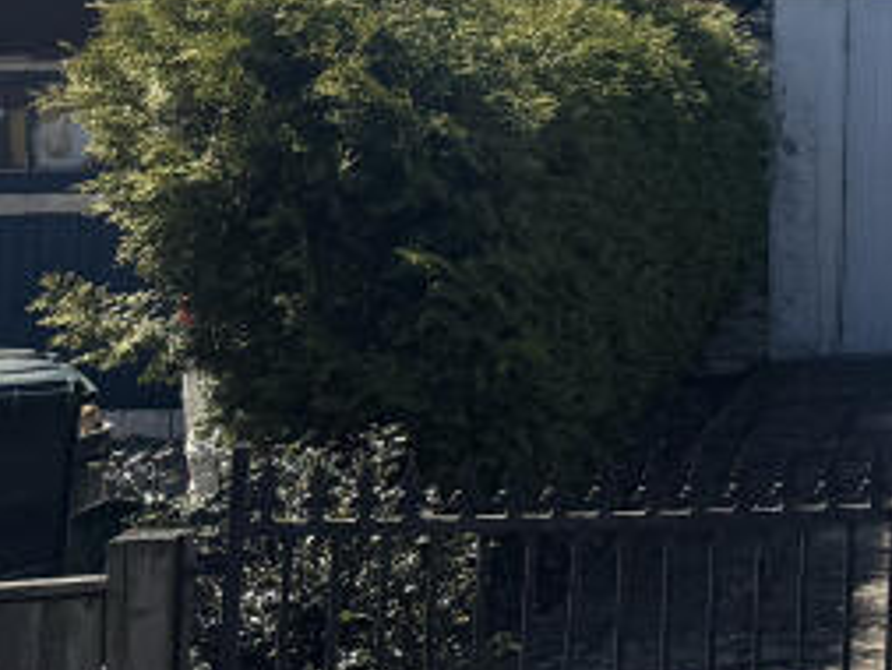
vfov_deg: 14.8
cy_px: -102
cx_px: 1689
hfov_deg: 16.4
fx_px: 2501
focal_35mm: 97
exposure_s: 1/4310
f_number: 1.78
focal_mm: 6.76
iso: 80
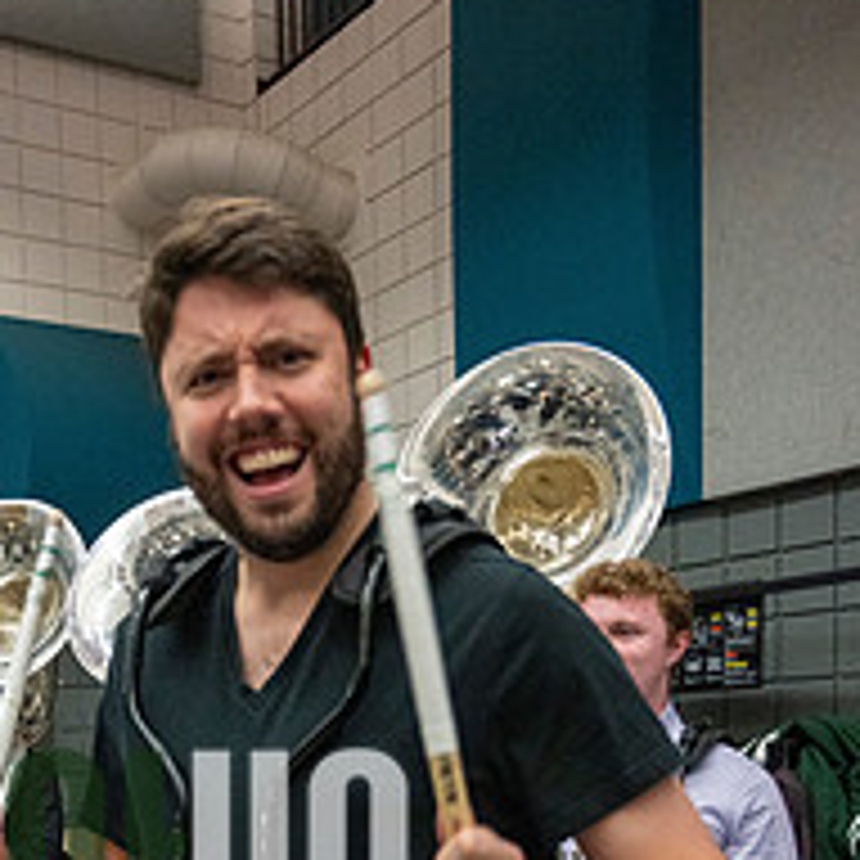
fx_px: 1349
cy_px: 874
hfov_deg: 34.6
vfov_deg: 32.3
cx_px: 207
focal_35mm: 48
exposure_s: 1/500
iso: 10000
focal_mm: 24
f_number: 4
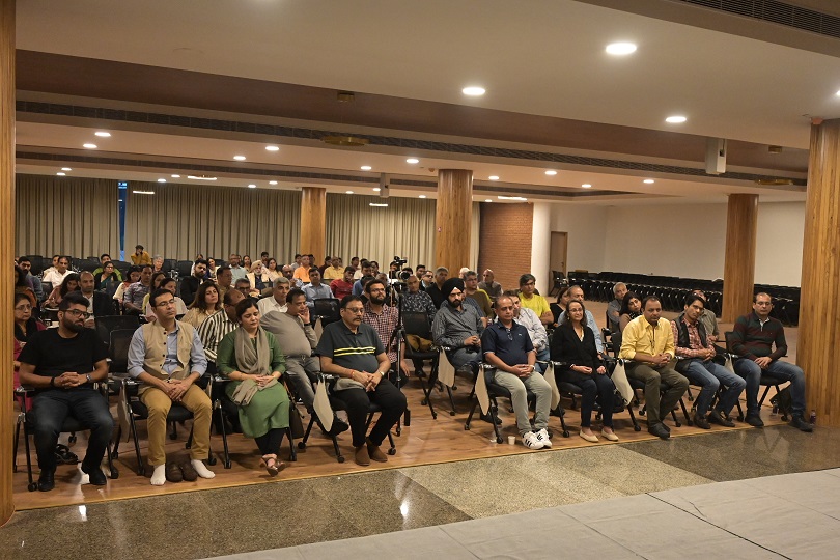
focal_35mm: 33
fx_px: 770
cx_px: 420
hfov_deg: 57.2
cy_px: 280
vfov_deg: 40.0
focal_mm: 33
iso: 8000
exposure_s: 1/160
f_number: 4
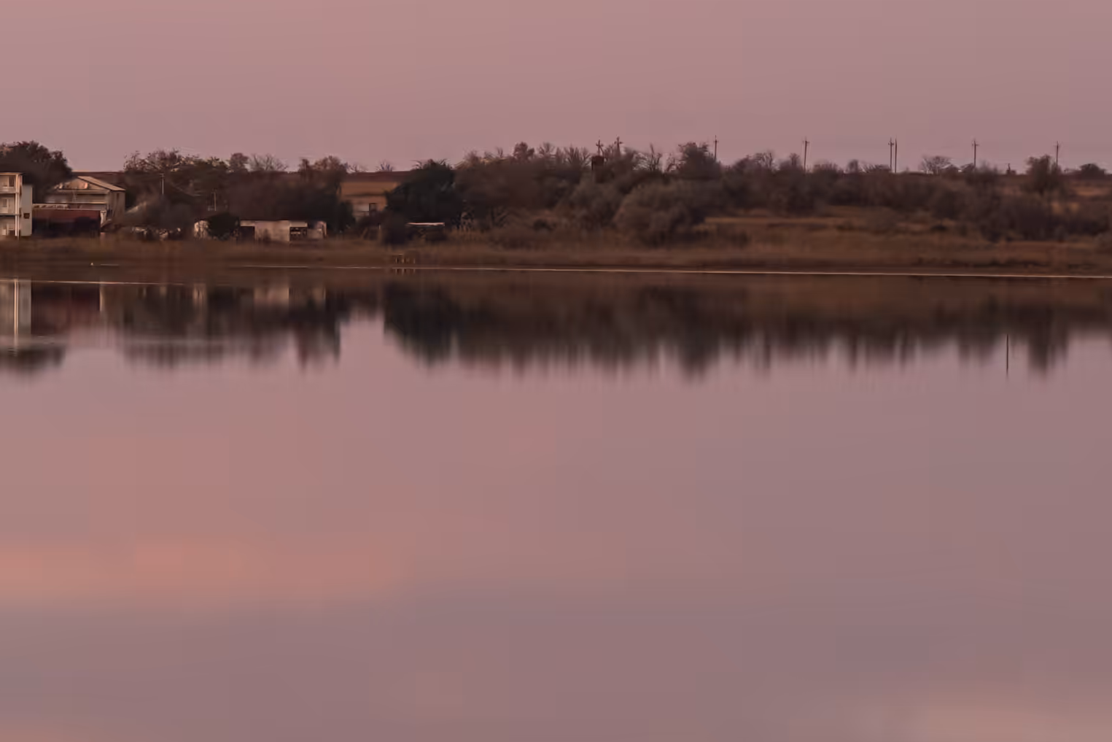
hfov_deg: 6.9
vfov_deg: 4.7
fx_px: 9112
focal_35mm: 295
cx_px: -664
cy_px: 123
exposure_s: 1/200
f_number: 9
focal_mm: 75
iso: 160
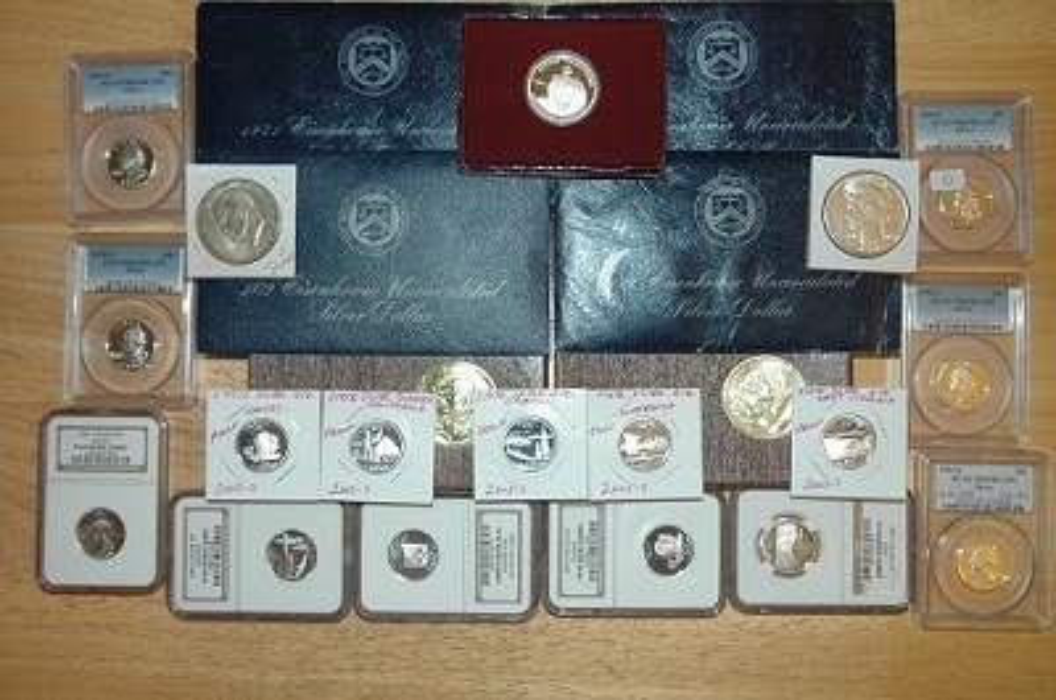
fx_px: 1186
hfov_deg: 48.0
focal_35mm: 40
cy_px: 350
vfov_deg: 32.9
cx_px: 528
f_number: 4
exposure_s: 1/60
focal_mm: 27
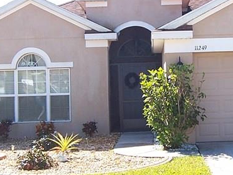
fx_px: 613
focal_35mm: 91
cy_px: 56
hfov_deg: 21.4
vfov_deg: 16.2
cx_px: 154
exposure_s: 1/350
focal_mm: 5.5
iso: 80
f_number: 3.4
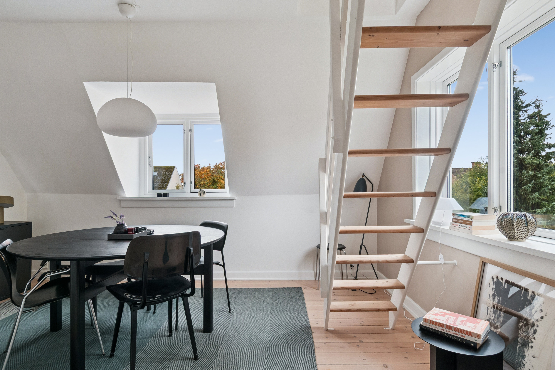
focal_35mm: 18
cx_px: 278
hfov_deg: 90.0
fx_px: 277
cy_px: 185
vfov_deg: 67.4
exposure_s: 1/8
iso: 400
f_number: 10
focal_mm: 12
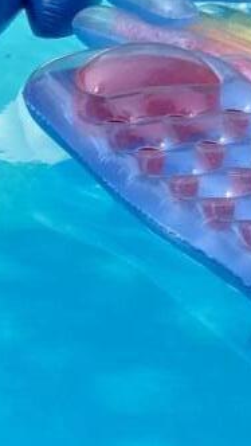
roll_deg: +1.6
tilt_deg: -8.4
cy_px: -67
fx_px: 2175
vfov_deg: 11.5
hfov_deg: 6.5
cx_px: -208
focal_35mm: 184
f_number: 1.8
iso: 20
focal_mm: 3.99
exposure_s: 1/1012
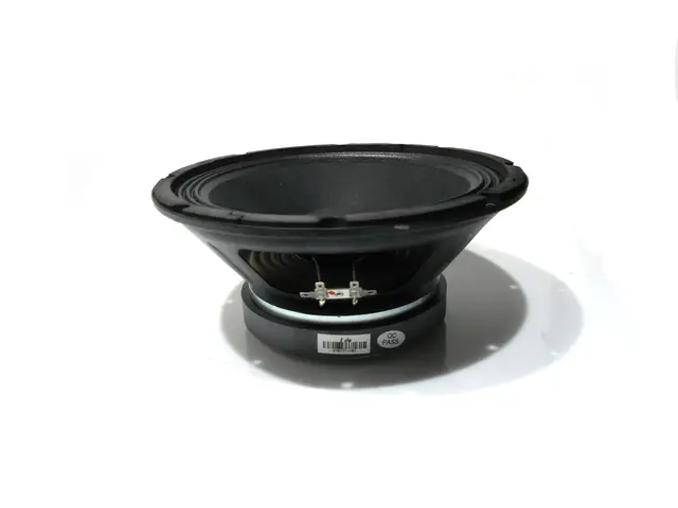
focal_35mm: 27
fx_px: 529
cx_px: 339
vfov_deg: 51.4
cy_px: 254
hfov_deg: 65.3
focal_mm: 4.8
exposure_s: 1/90
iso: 100
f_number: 2.9
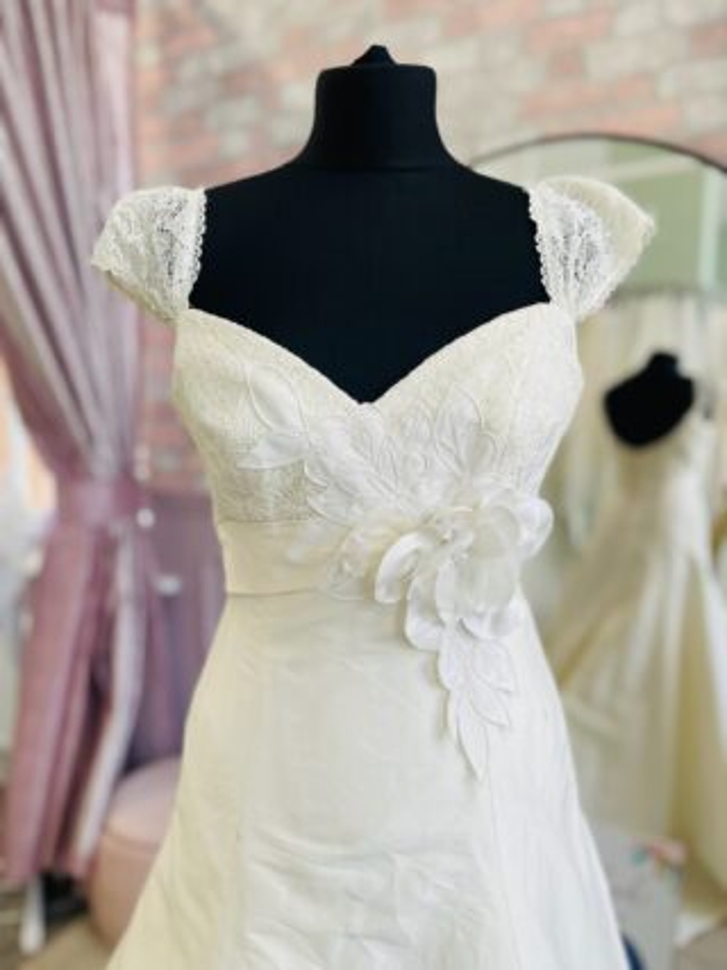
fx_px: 728
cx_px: 364
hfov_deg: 53.0
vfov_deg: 67.3
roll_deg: +0.5
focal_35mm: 26
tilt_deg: -6.5
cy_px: 485
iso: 32
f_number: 1.6
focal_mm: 5.1
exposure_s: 1/121
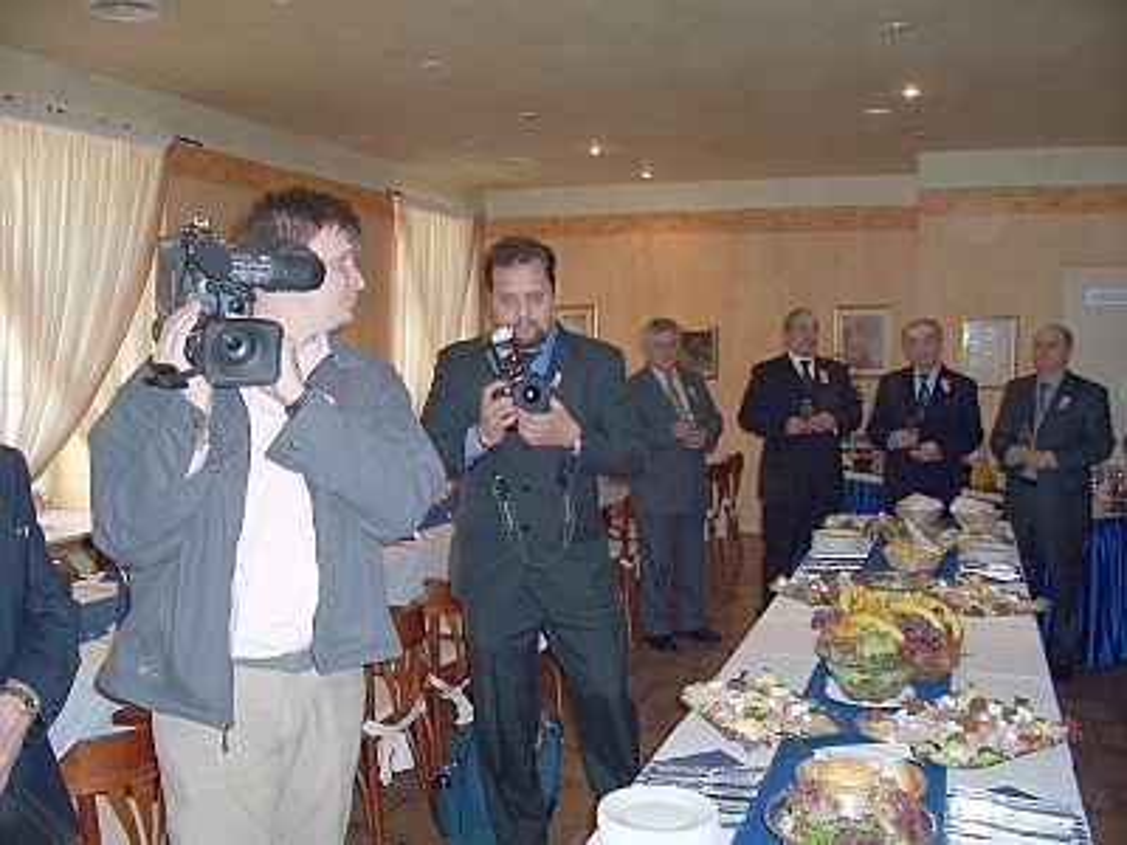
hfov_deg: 54.0
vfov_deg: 41.8
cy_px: 422
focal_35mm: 34
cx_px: 564
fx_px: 1107
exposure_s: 1/60
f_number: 2.7
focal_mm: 5.6
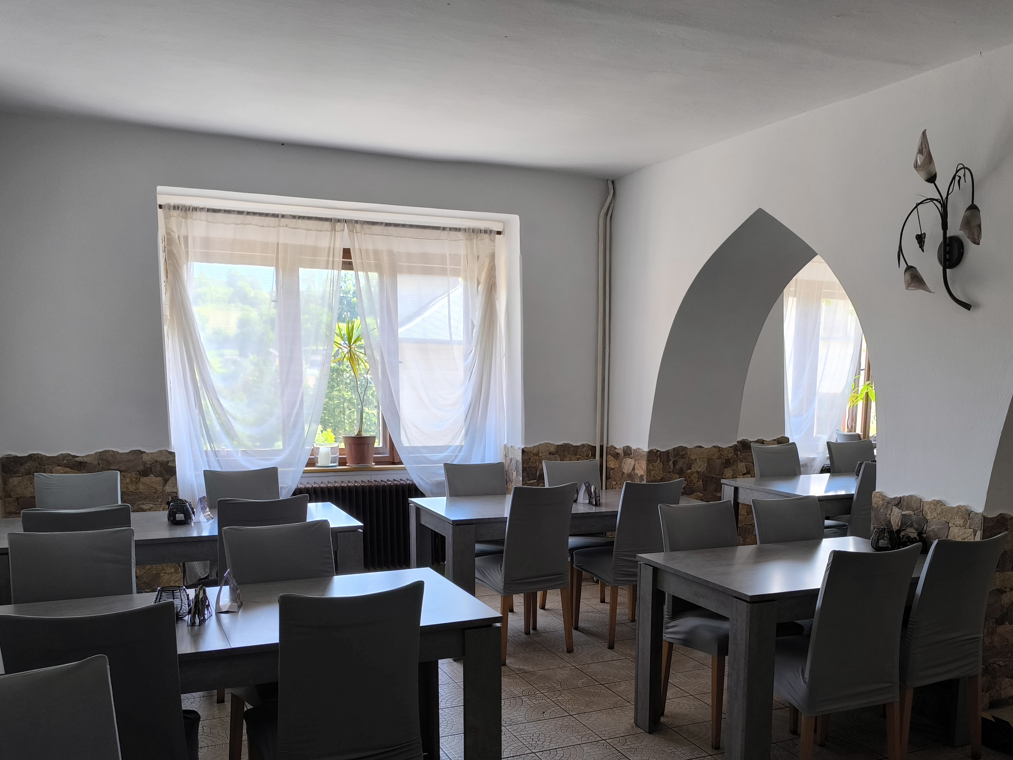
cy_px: 524
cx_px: 602
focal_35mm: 32
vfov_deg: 43.4
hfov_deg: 56.4
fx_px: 936
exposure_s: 1/100
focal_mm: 6.14
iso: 250
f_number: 1.65
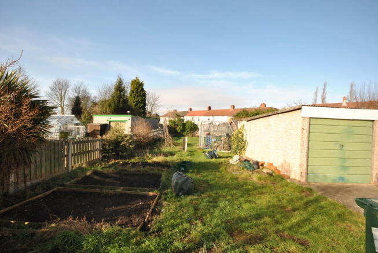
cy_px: 126
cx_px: 189
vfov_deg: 69.8
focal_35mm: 17
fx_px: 181
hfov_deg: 92.4
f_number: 6.3
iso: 100
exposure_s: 1/160
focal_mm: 11.5
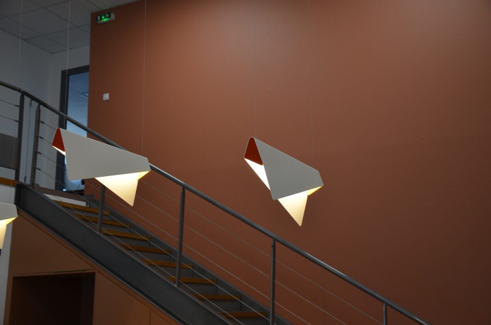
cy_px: 162
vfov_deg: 28.0
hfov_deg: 41.2
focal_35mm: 48
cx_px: 246
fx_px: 653
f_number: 4.2
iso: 500
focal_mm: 32
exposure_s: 1/60
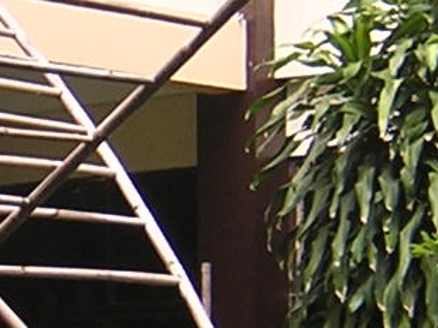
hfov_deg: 10.6
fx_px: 2352
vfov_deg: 8.0
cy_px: 192
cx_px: 37
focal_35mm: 186
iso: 100
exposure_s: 1/171
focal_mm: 4.7
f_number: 2.6
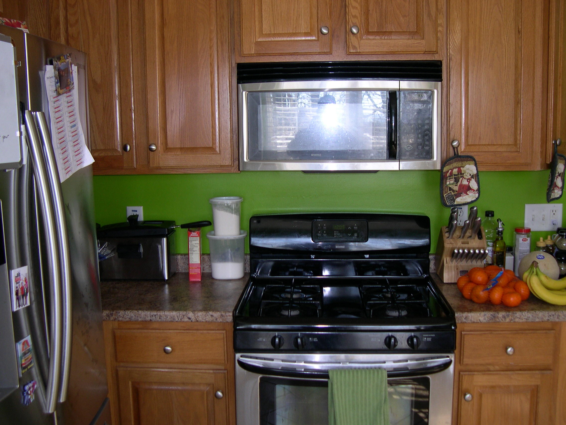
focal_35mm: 38
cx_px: 283
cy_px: 212
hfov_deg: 49.0
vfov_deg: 37.7
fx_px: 621
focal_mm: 8
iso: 100
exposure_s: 1/30
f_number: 2.8
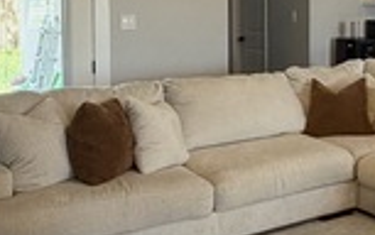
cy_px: 22
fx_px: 634
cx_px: 358
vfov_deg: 20.6
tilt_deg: -3.0
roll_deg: +0.6
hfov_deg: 31.0
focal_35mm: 62
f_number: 2.2
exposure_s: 1/60
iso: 160
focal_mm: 2.22
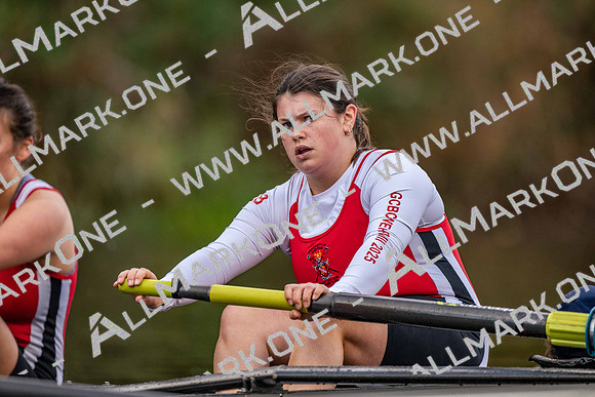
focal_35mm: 600
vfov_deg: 2.3
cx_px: 298
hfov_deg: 3.4
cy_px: 198
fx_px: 9919
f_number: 4
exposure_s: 1/2500
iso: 1800
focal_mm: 600
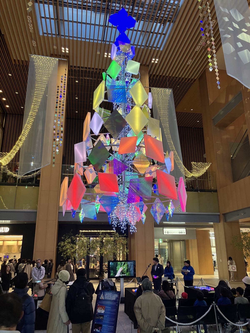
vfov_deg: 63.4
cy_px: 166
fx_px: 270
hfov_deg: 49.7
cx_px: 125
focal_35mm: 28
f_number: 1.8
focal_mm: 3.99
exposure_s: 1/60
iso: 125
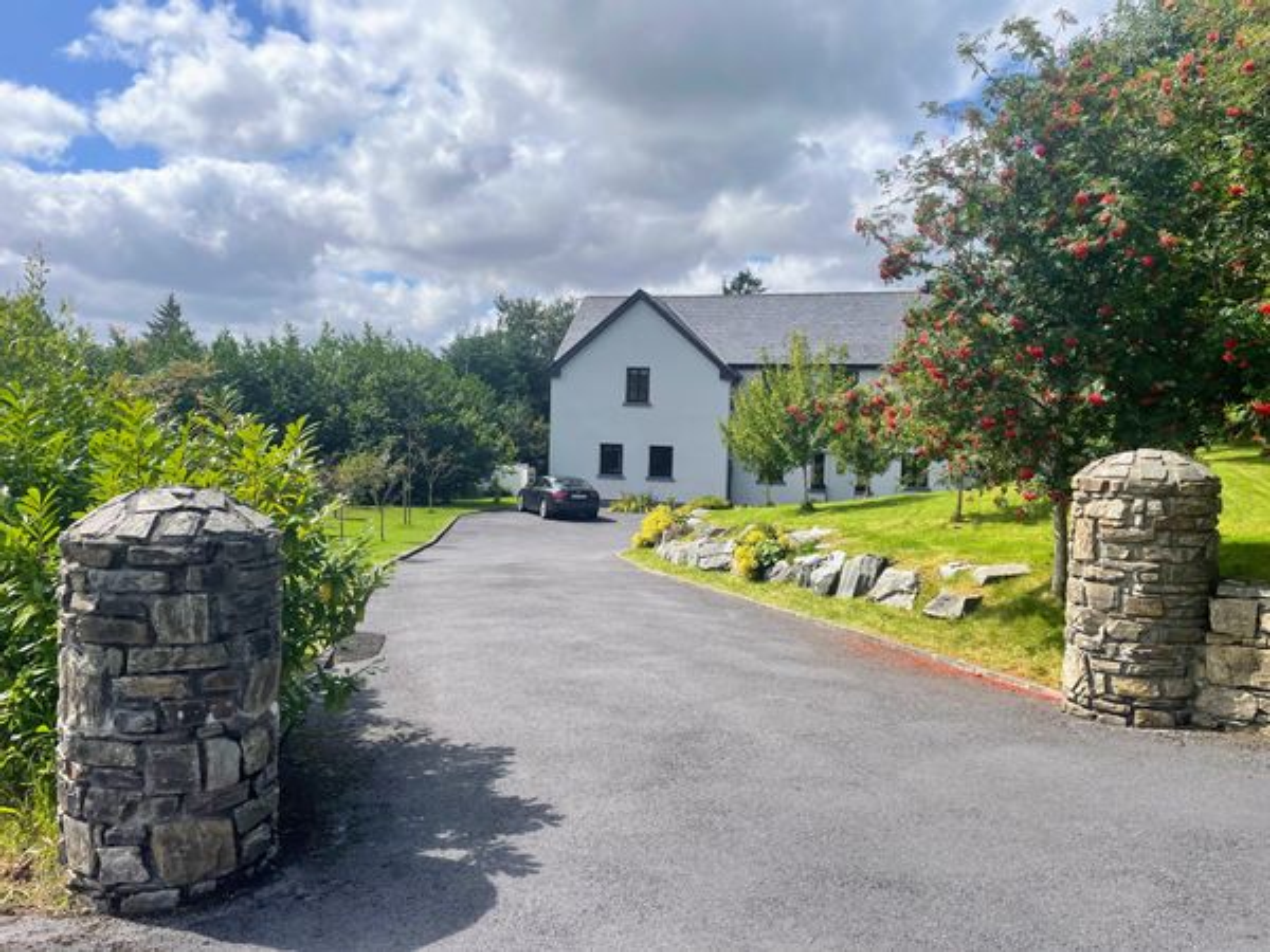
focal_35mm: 26
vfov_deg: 53.1
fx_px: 954
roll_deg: -0.8
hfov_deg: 67.3
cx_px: 635
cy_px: 476
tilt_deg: -2.8
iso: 32
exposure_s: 1/3509
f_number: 1.6
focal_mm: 4.2
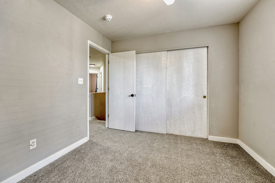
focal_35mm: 14
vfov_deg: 81.2
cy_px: 92
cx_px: 138
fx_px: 107
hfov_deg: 104.3
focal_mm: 14
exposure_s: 1/2.5
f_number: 8
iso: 400
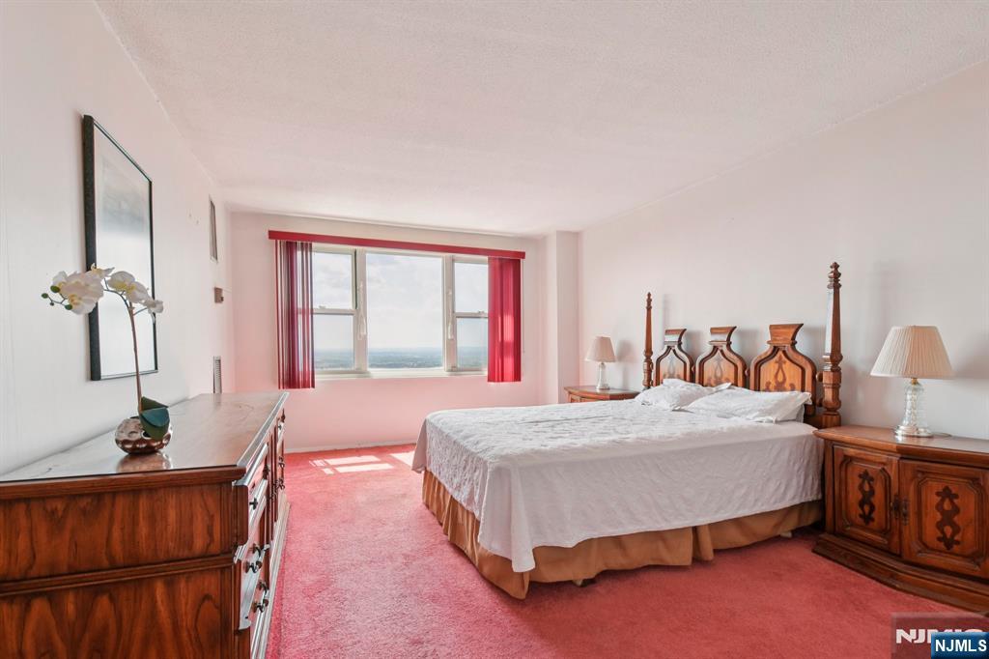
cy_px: 330
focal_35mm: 15
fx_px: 412
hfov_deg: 100.4
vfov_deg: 77.3
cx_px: 494
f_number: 7.1
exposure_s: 1/125
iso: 400
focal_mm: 10
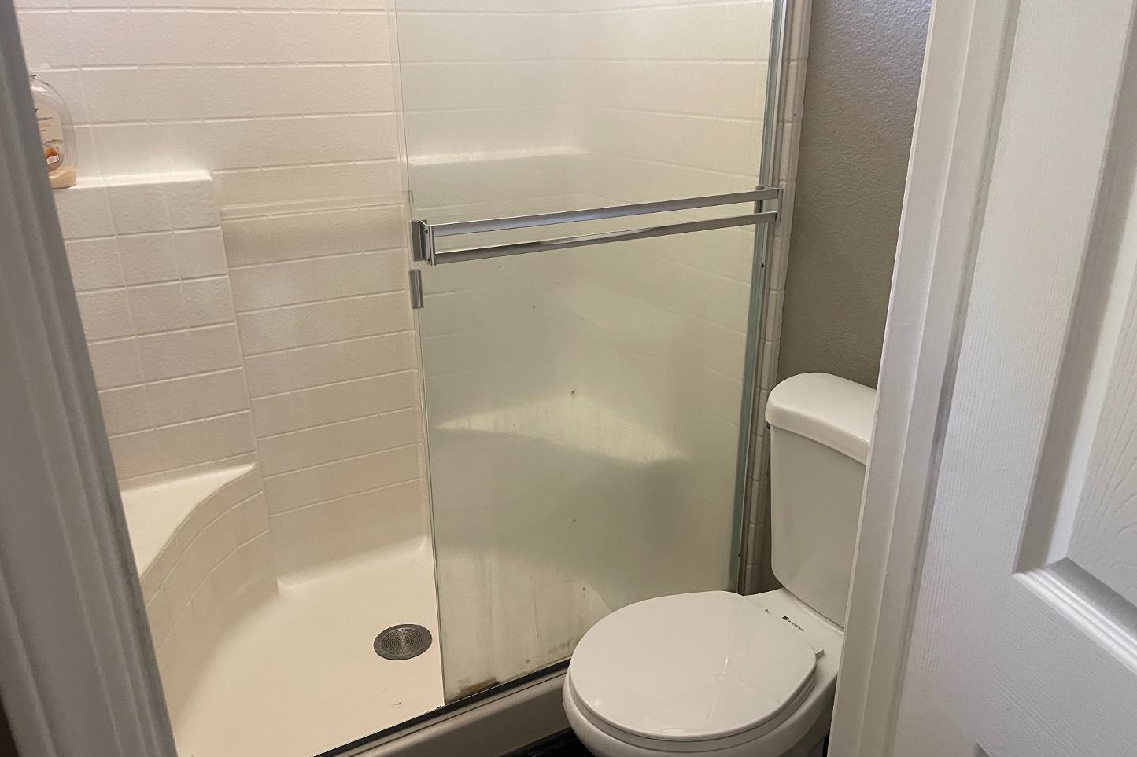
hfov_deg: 67.4
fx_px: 853
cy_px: 410
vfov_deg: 47.9
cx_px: 566
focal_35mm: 27
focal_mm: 5.1
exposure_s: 1/60
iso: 500
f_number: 1.6
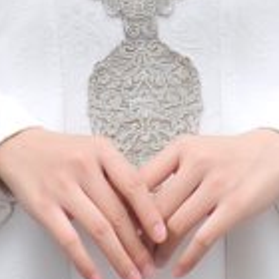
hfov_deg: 5.7
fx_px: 2818
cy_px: 338
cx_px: 157
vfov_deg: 5.6
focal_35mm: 309
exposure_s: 1/200
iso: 250
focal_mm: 40
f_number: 6.3
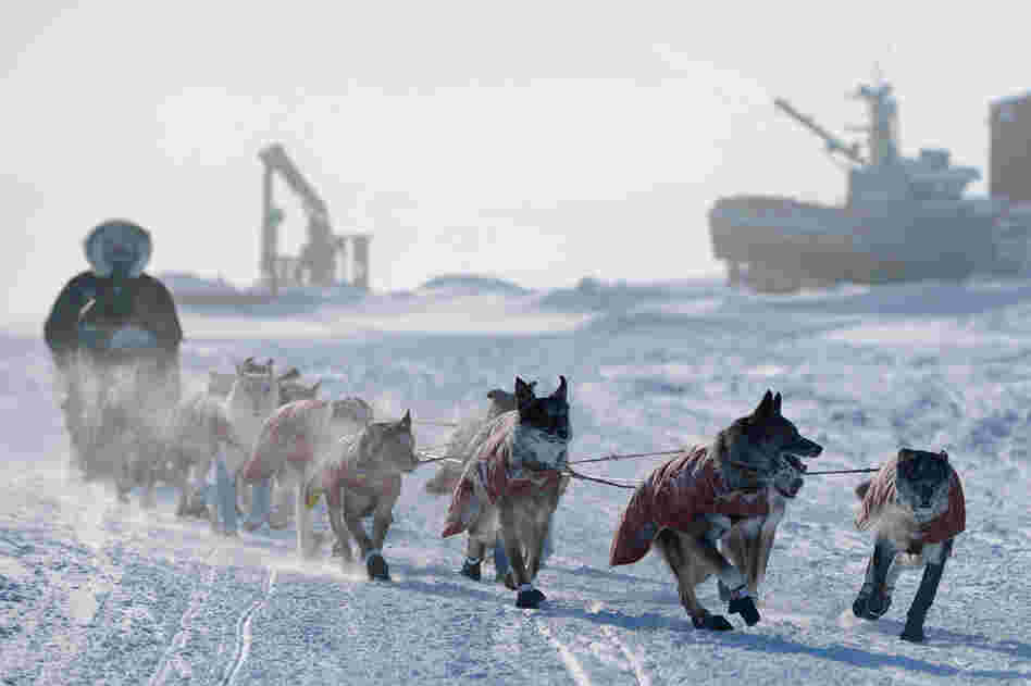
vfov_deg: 7.4
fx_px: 5295
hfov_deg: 11.1
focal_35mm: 185
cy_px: 343
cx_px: 516
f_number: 5.6
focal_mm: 185
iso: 200
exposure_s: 1/2000
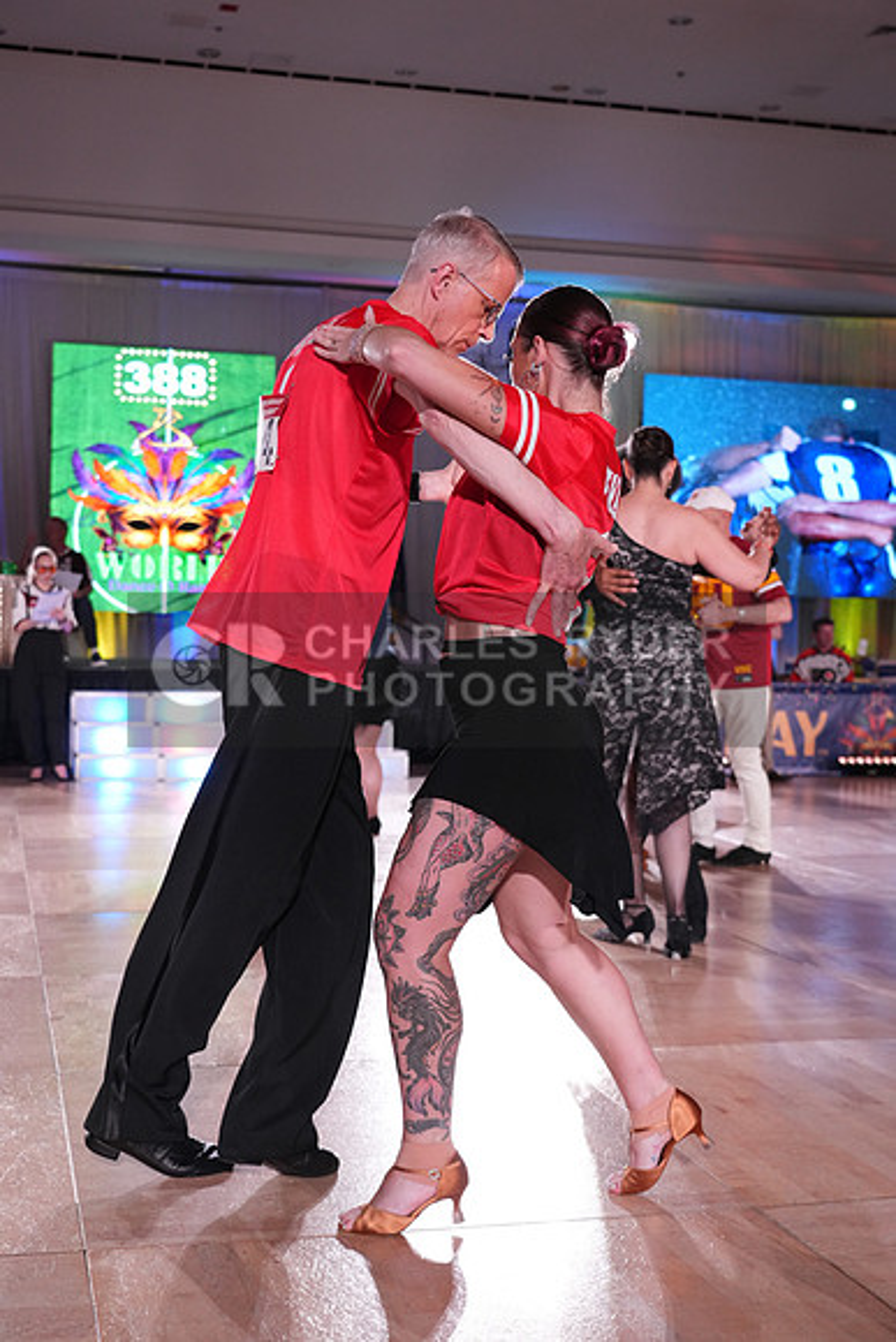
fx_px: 1604
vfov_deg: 45.4
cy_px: 671
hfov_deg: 31.2
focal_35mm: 43
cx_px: 448
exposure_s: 1/500
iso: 2500
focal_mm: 43
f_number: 4
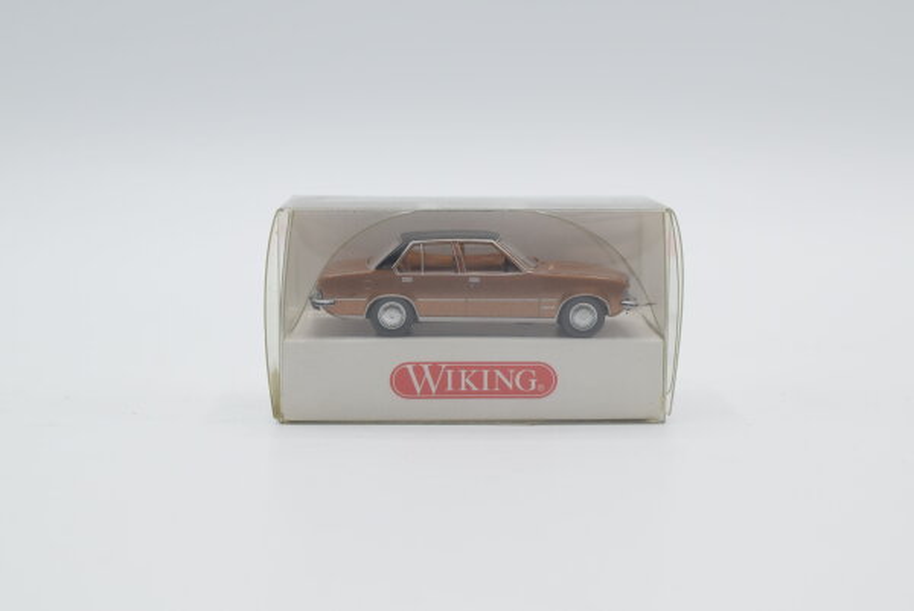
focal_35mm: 52
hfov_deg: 37.8
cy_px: 306
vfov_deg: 25.8
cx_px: 457
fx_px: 1334
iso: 250
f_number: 8
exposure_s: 1/160
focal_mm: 35
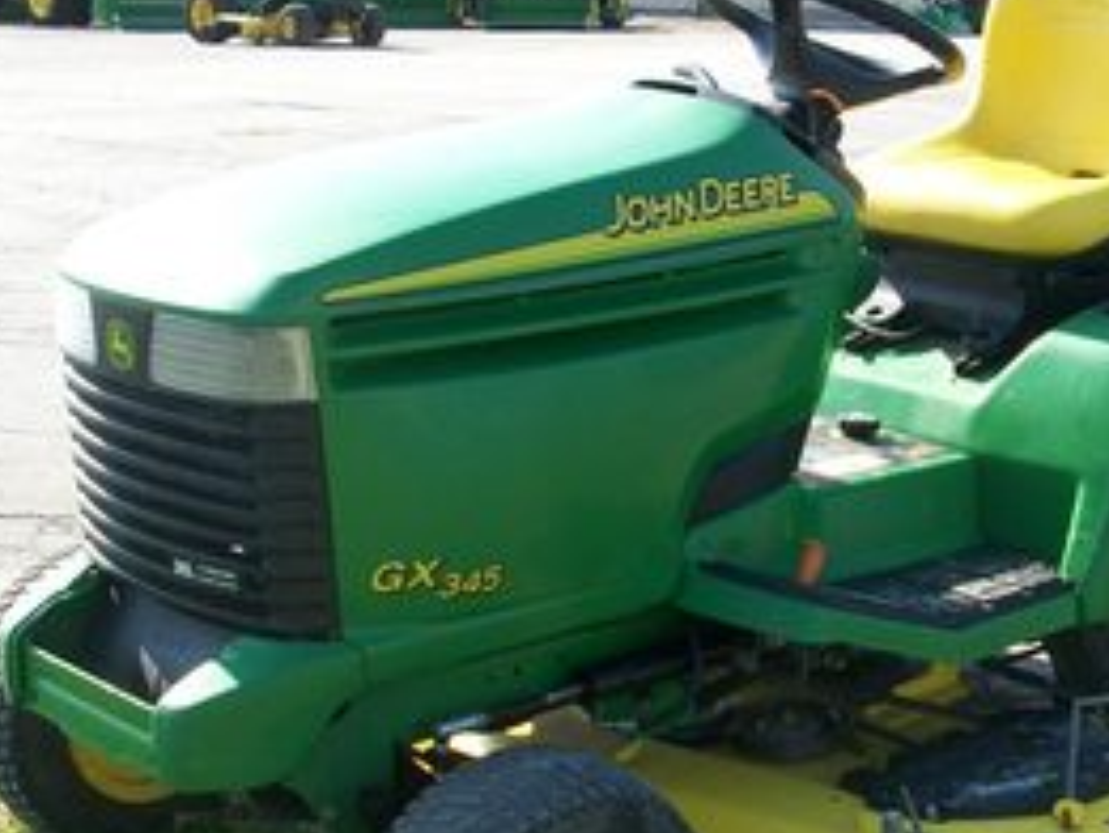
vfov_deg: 20.1
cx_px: 718
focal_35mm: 73
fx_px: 2340
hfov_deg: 26.5
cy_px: 561
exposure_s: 1/400
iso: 80
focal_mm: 6.3
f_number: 3.1
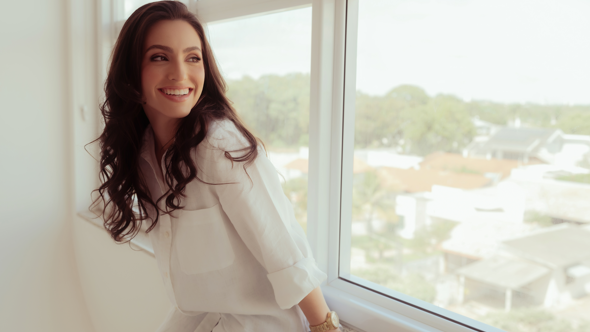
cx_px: 296
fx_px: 579
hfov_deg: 54.0
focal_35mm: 37
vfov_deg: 32.0
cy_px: 163
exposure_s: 1/160
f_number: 3.2
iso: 400
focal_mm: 35
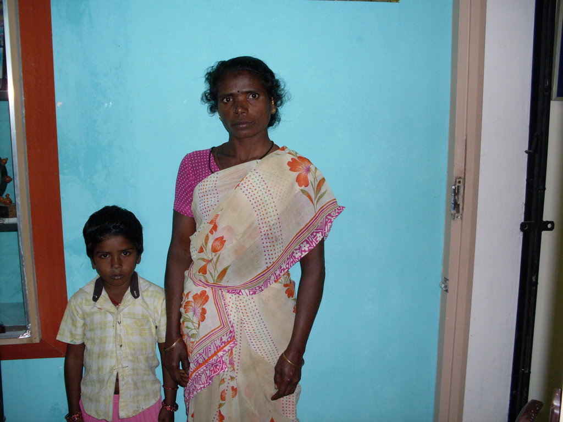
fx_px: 618
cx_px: 282
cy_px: 211
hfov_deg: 49.0
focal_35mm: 38
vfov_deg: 37.7
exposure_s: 1/45
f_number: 2.8
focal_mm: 6.3
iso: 100
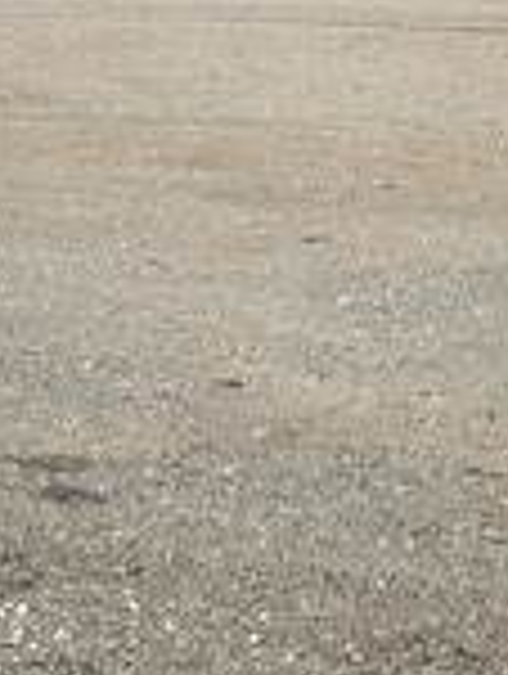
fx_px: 3063
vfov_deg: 11.9
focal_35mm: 157
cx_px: 409
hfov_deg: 9.5
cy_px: -410
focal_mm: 6.3
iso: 12
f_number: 1.7
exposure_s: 1/1139
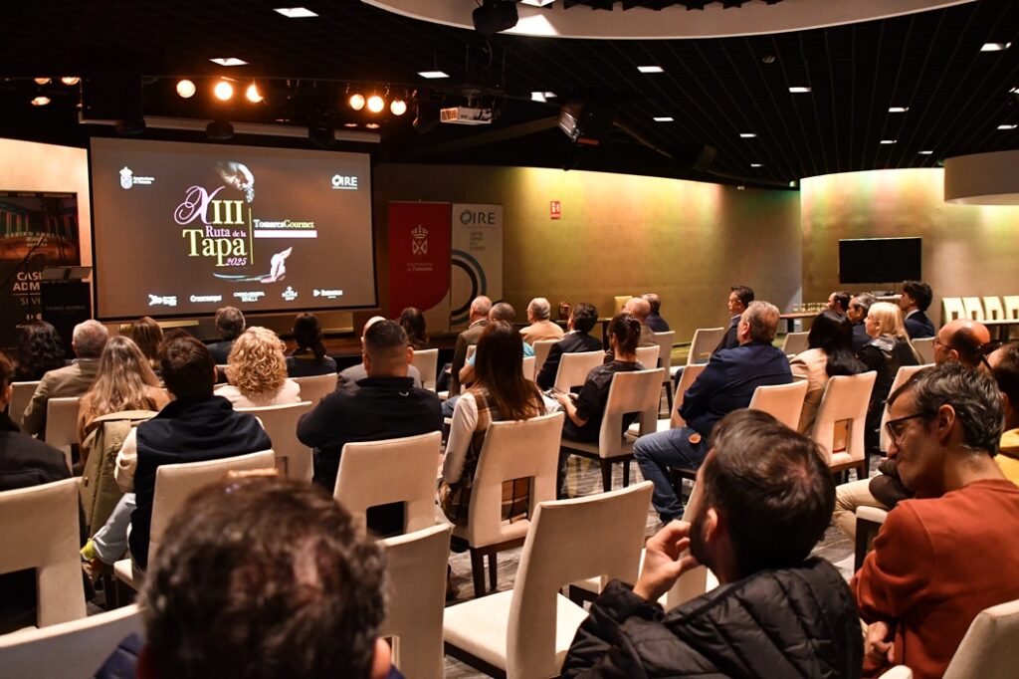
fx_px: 934
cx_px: 510
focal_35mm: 33
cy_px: 340
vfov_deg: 39.9
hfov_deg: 57.2
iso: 3200
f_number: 3.8
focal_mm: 22
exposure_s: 1/25
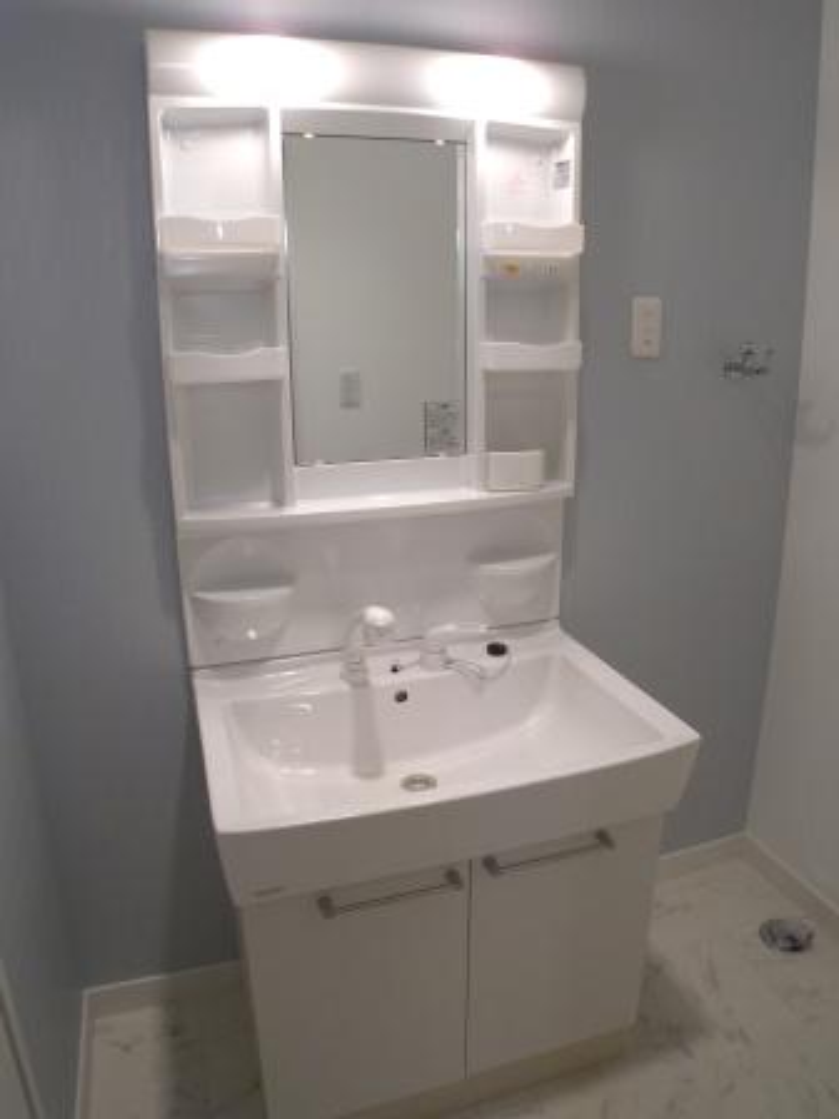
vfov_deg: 58.4
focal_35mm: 31
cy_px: 560
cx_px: 420
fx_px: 1002
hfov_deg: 45.4
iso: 199
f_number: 2.8
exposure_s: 1/59.8
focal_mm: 6.7
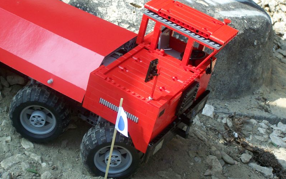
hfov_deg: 25.8
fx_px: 623
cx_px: 143
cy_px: 84
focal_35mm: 80
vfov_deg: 16.3
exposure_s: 1/500
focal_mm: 12.4
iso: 80
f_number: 3.2
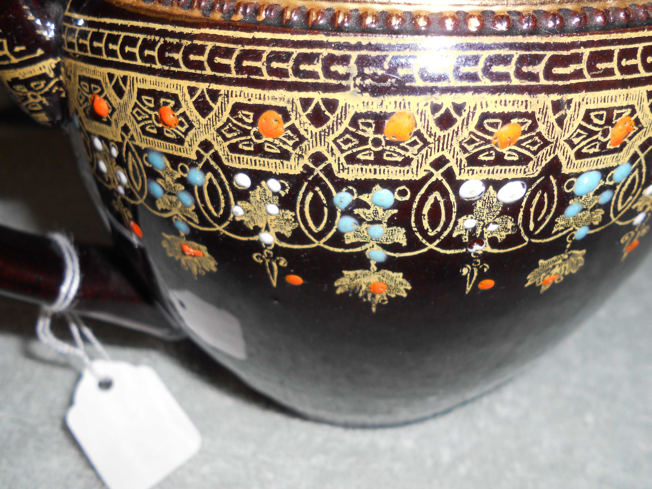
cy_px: 244
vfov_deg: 44.2
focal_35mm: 32
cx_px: 326
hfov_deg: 56.8
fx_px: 603
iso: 80
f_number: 8.8
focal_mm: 5.8
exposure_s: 1/25
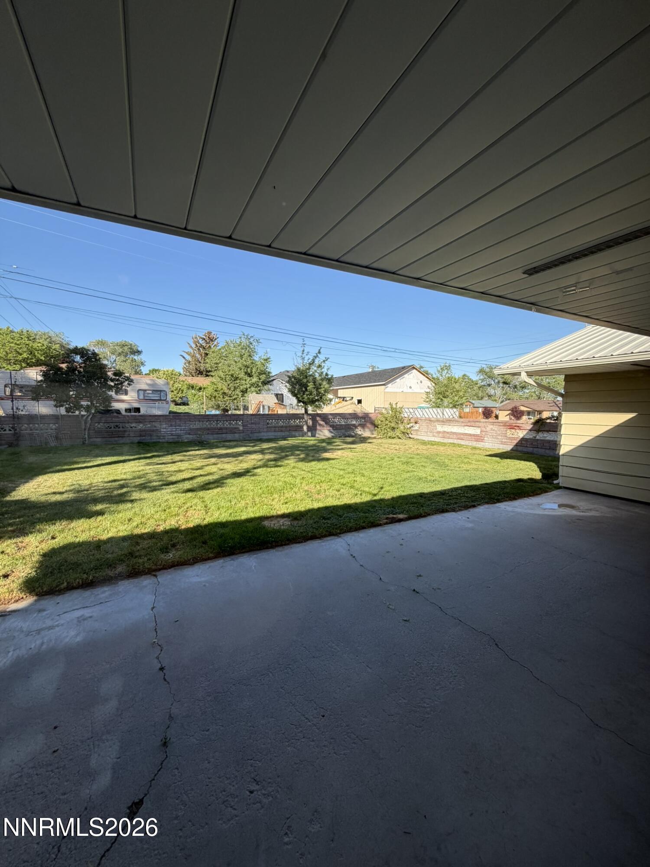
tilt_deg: -4.4
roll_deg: +0.2
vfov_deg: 102.1
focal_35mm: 14
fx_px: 351
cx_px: 325
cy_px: 434
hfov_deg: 85.7
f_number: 2.2
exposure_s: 1/564
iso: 40
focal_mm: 2.22
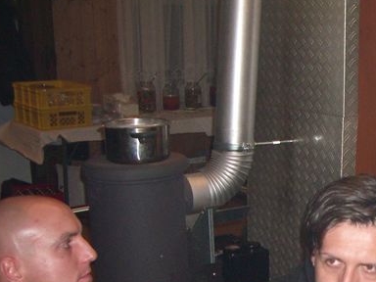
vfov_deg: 19.7
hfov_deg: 25.5
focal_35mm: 73
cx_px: 367
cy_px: 271
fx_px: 793
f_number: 2.6
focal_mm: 5.8
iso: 200
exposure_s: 1/60
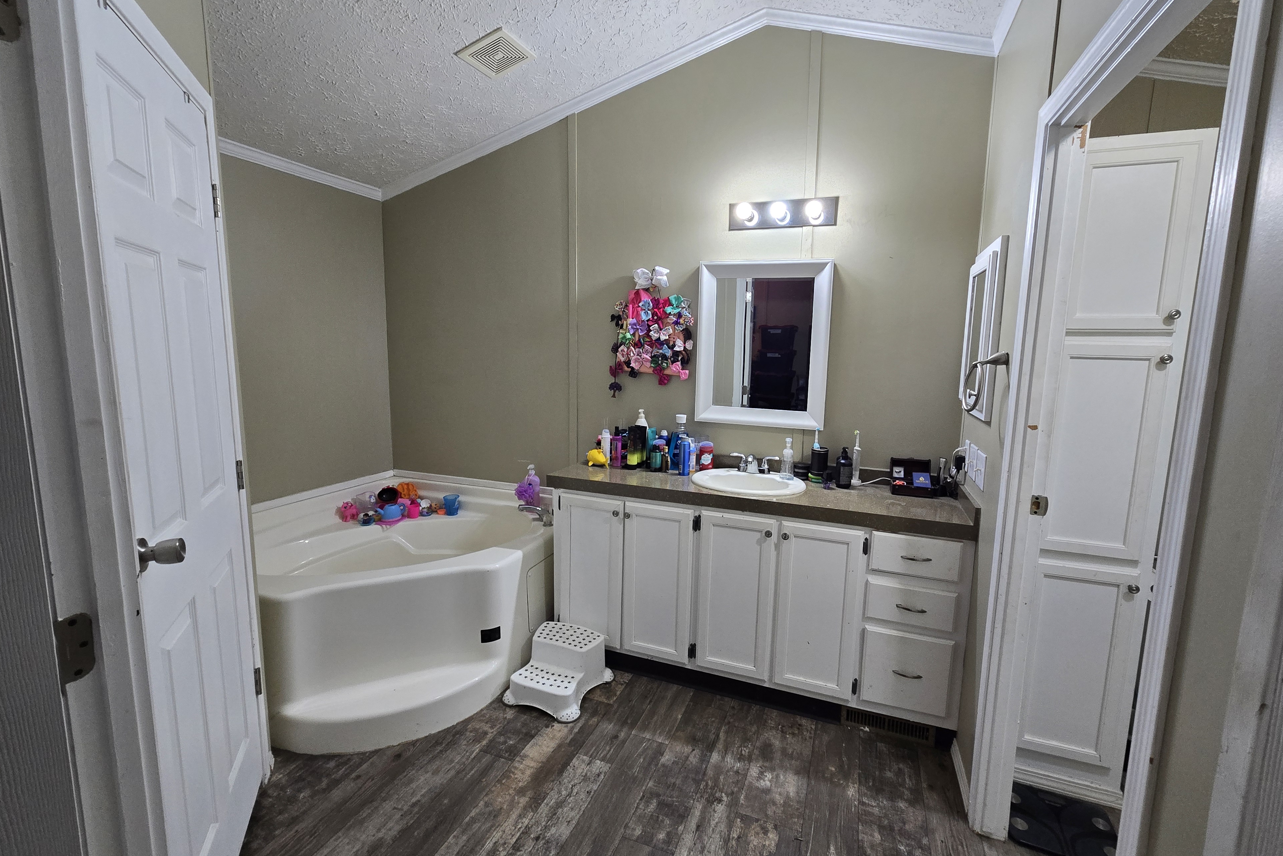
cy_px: 422
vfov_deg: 81.2
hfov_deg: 104.2
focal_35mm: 14
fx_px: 499
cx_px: 655
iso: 200
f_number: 2.2
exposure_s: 1/60
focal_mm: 2.2
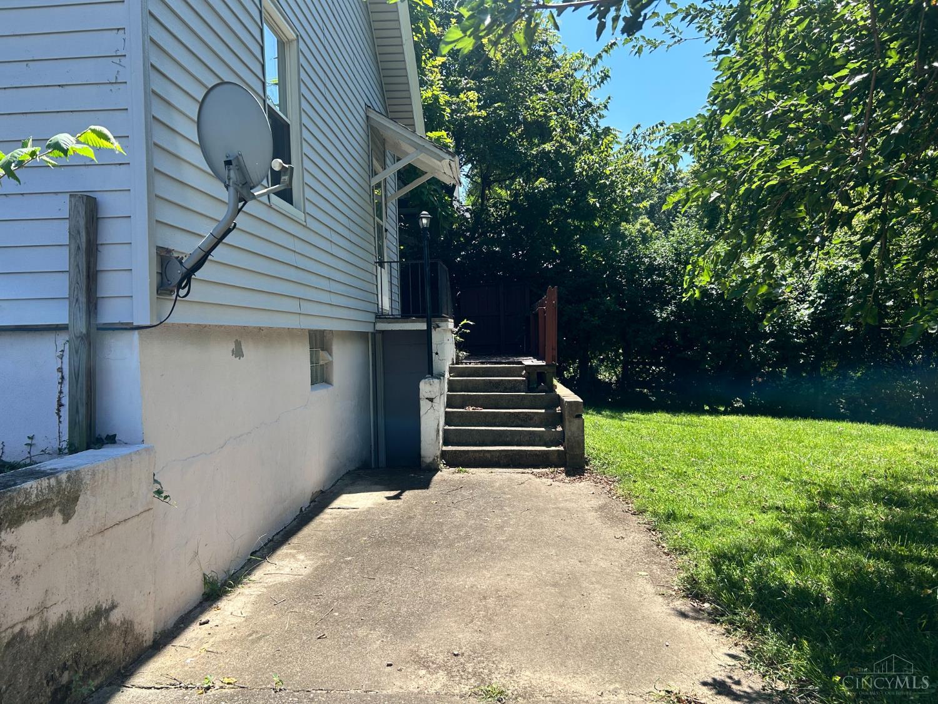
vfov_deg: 53.1
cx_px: 469
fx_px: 705
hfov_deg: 67.3
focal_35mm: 26
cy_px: 352
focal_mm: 5.7
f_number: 1.5
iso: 50
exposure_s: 1/1449
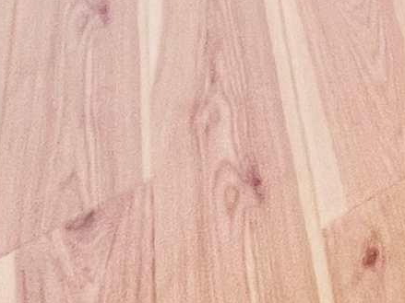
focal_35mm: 91
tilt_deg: -10.8
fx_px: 1064
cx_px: 1153
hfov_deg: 12.2
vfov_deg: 9.6
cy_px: -742
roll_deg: +3.5
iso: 80
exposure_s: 1/99
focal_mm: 1.57
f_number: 1.8
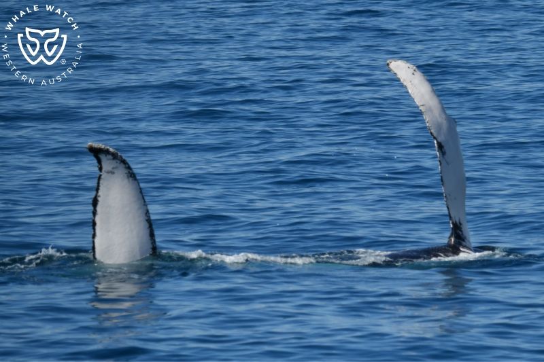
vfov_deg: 3.6
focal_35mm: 380
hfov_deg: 5.4
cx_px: 272
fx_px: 5741
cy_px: 181
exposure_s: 1/8000
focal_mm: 380
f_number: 6
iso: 640
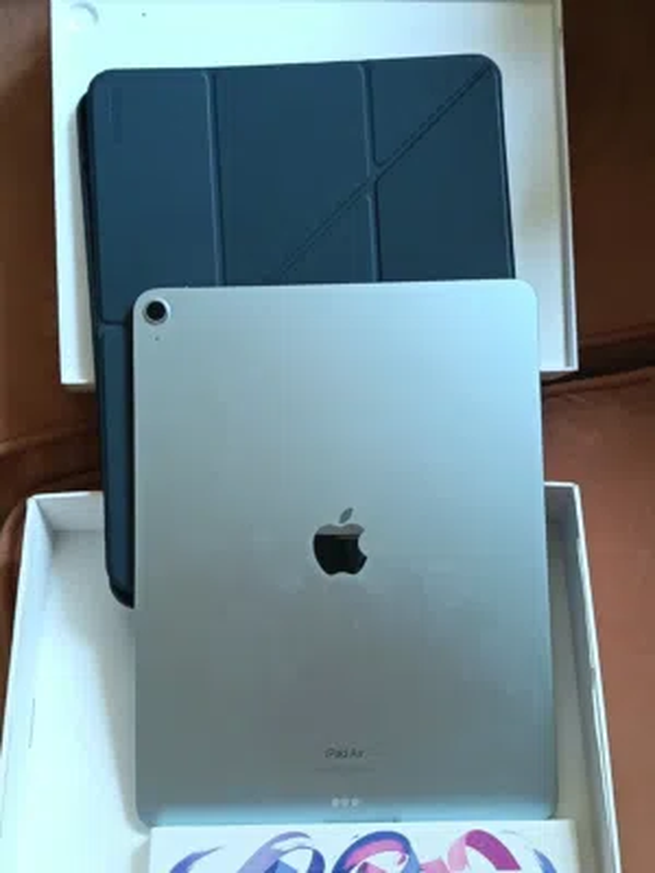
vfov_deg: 39.7
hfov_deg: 30.3
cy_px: 436
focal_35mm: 48
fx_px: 1211
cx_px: 328
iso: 633
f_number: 4
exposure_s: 1/33.3
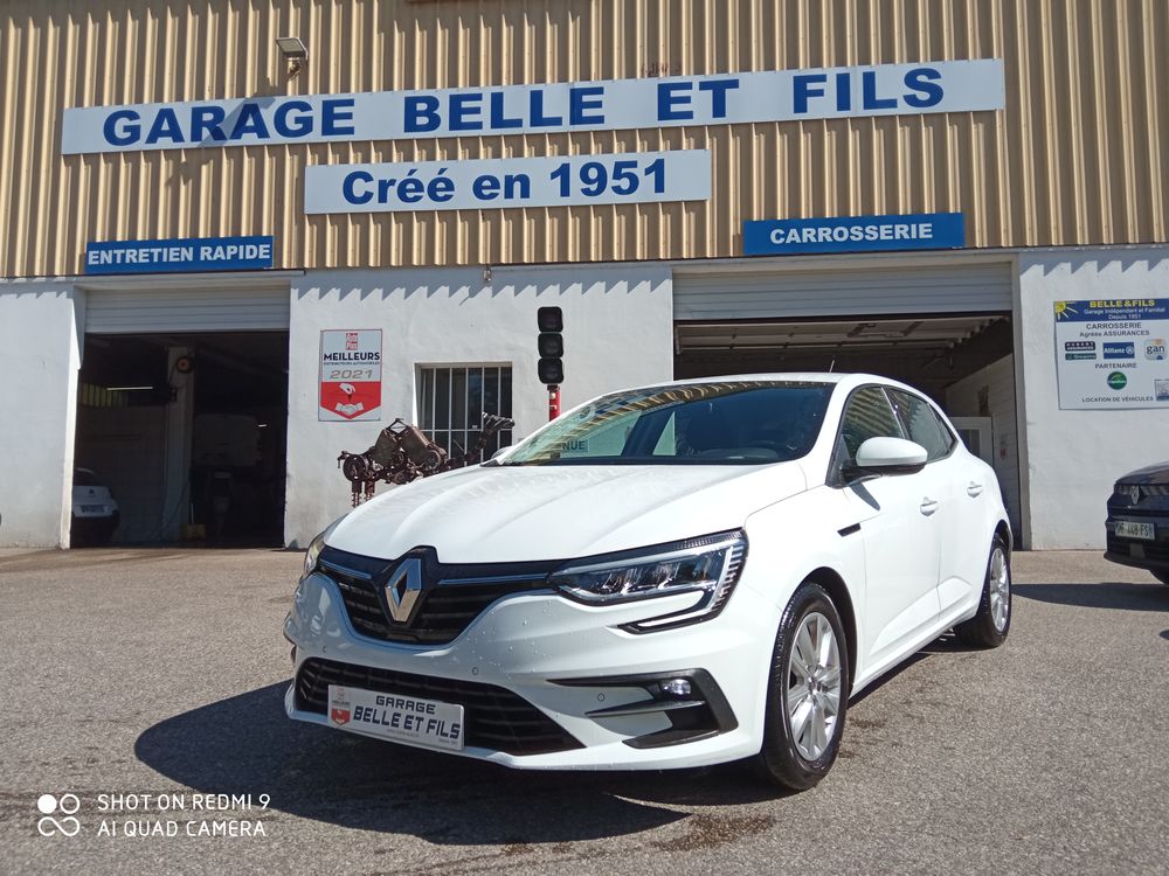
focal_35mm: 27
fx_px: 912
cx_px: 584
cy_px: 438
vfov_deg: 51.4
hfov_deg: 65.3
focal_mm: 3.79
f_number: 2.2
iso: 116
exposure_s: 1/1464
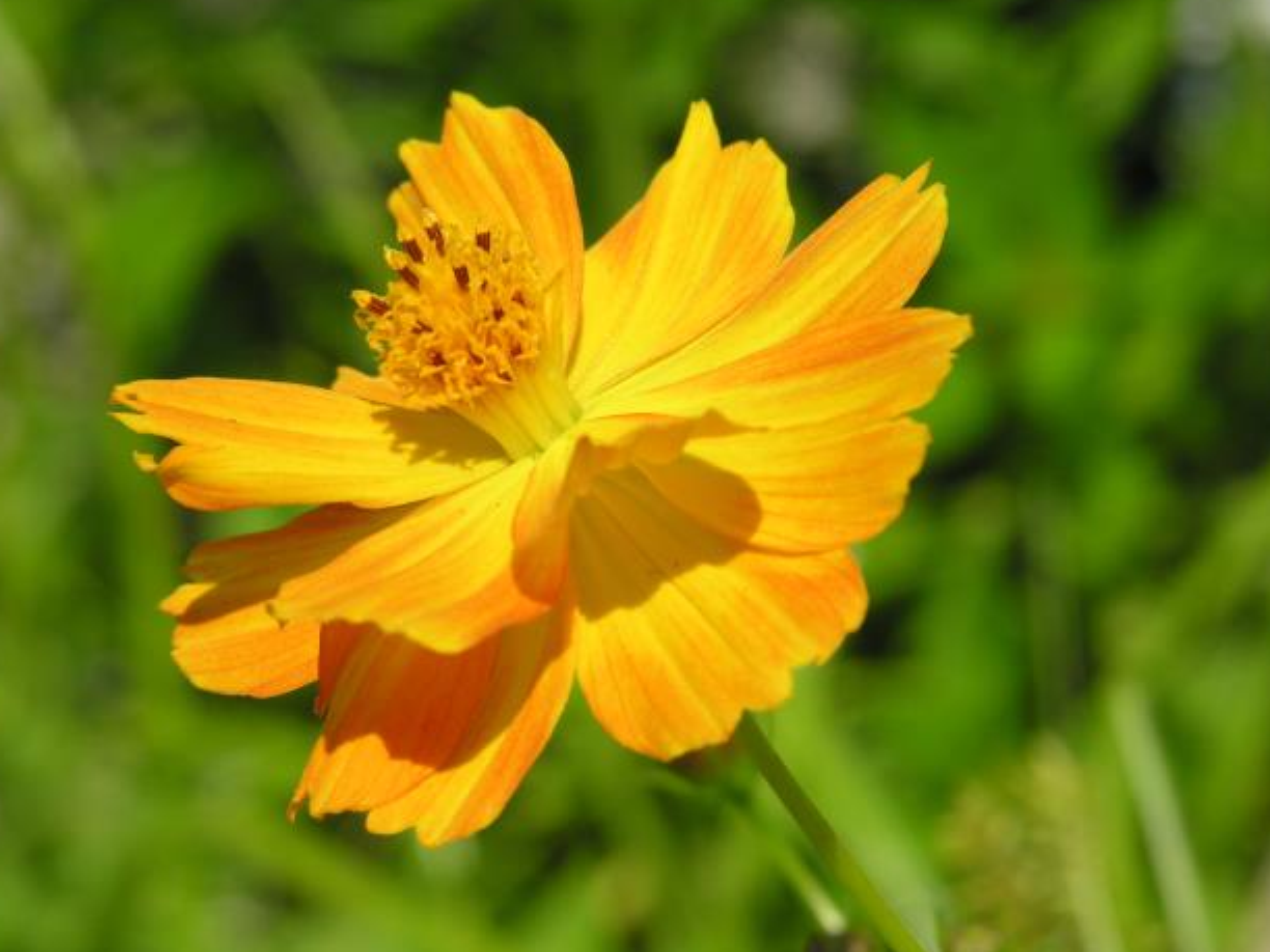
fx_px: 6714
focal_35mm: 183
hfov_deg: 10.8
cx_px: 635
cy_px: 467
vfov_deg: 8.1
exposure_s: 1/245
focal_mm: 44.5
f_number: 7.1
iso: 50
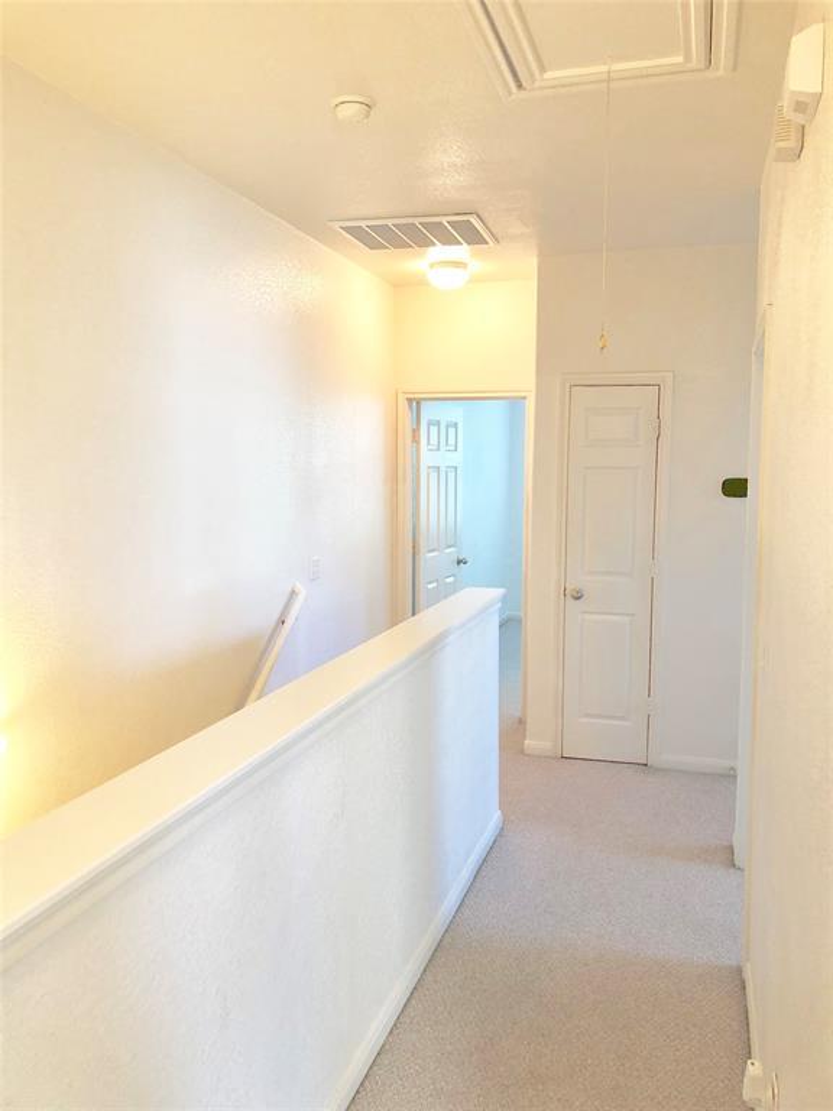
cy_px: 556
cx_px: 416
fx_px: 898
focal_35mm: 28
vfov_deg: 63.4
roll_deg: -0.1
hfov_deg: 49.7
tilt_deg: -6.0
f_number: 1.8
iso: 40
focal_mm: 3.99
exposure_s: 1/17
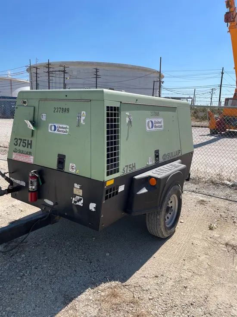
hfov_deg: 53.1
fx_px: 237
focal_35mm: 26
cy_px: 158
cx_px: 118
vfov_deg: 67.3
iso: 32
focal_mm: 4.2
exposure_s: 1/4132
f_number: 1.6
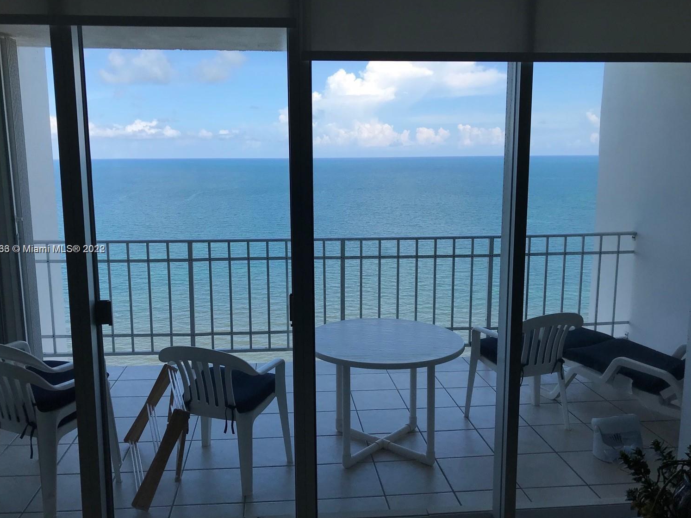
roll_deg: +0.1
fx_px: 599
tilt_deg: -6.6
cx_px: 327
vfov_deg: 46.8
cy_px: 250
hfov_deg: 59.9
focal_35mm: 30
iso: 20
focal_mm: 3.99
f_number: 1.8
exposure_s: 1/1520
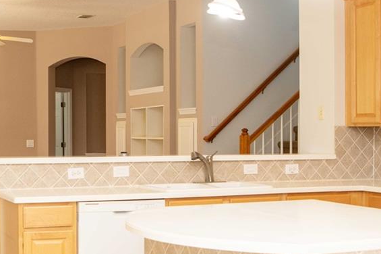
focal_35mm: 68
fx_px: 719
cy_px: 126
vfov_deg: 20.0
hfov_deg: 29.1
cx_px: 87
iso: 200
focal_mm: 24
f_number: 3.5
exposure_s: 1/200
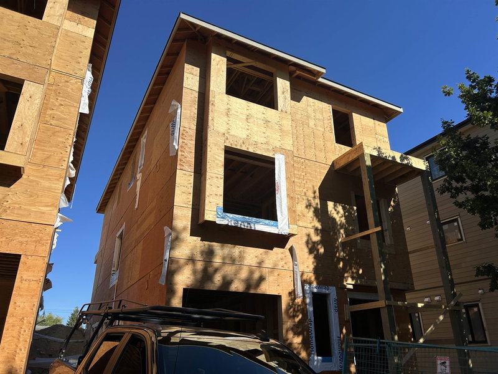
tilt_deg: +23.6
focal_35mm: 26
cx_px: 249
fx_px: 374
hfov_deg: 67.3
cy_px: 187
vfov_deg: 53.1
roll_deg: +0.1
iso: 50
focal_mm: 5.7
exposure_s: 1/5587
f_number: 1.5
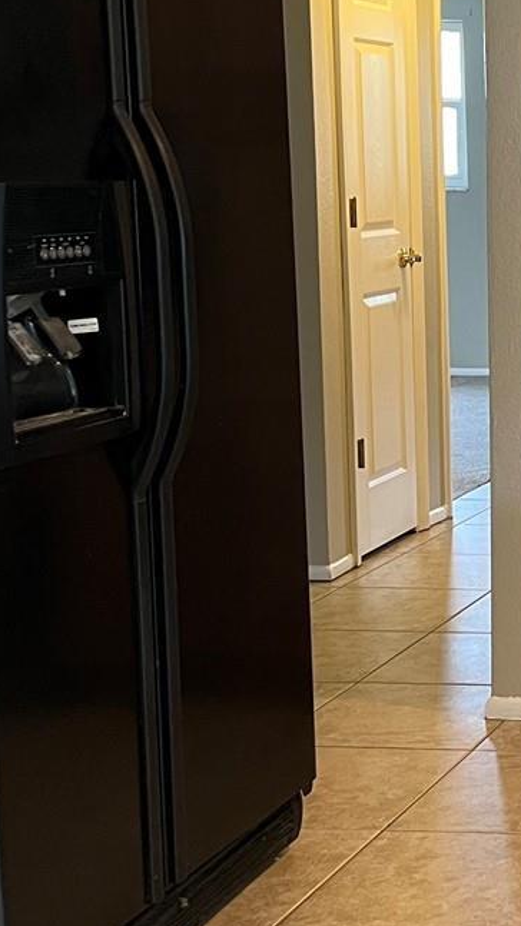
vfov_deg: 30.0
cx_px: 1023
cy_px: 336
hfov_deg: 14.5
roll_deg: -0.5
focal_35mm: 70
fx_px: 1719
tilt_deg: -6.3
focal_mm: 5.1
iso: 200
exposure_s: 1/60
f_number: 1.6
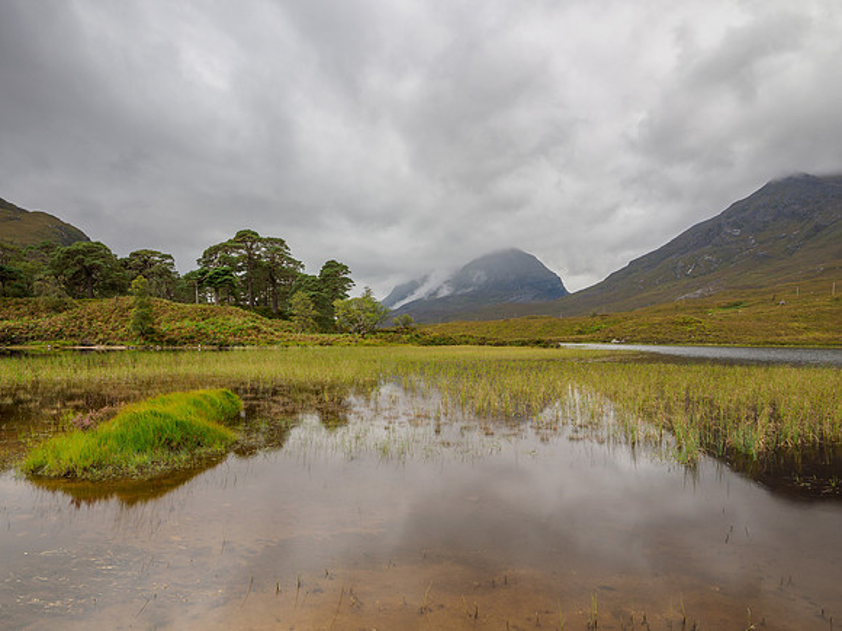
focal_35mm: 24
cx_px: 421
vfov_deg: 56.8
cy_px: 316
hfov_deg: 71.6
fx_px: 584
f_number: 7.1
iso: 200
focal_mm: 12
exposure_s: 1/3
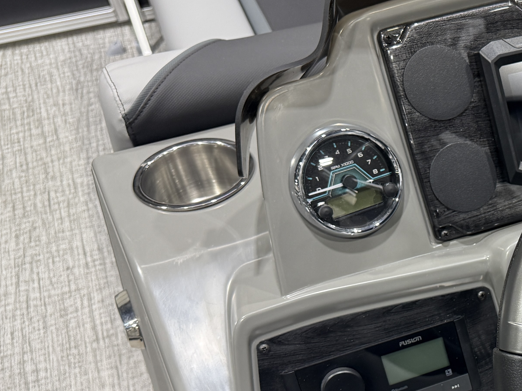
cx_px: 604
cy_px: 313
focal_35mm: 57
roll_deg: +2.7
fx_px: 860
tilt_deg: -42.6
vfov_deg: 25.2
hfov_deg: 29.6
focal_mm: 6.76
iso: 160
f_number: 1.78
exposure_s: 1/120
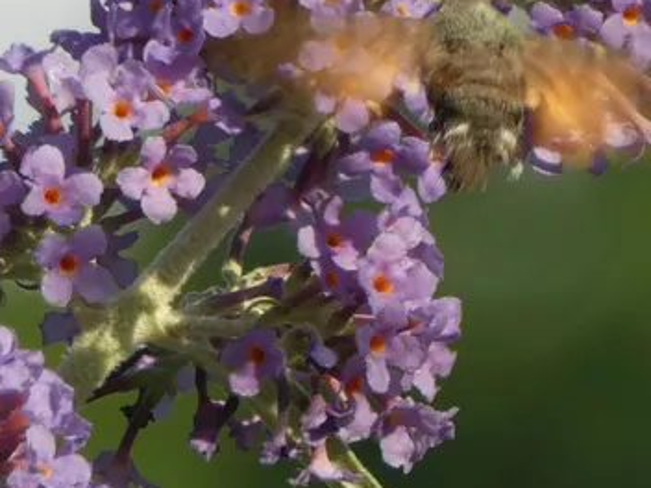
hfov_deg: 2.2
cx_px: 503
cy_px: 115
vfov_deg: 1.6
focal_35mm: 908
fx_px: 17076
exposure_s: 1/100
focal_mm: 89.5
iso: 80
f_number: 5.6
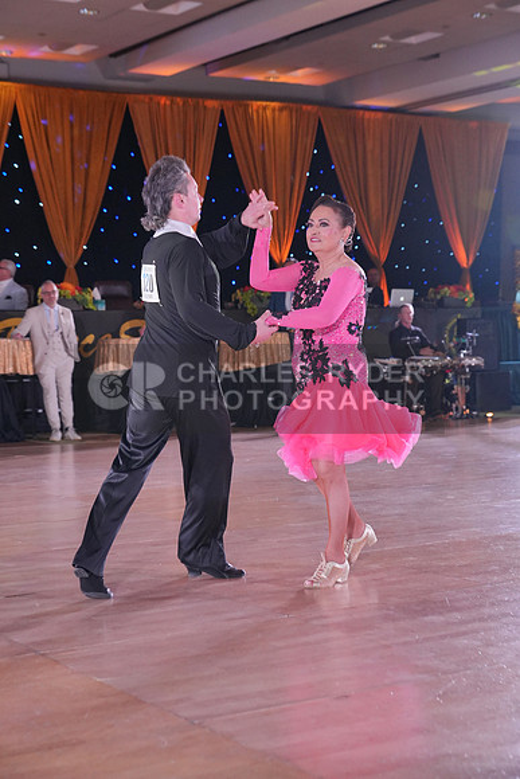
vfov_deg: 33.4
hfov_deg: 22.6
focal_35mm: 60
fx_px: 1299
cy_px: 390
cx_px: 260
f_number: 4
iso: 2500
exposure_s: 1/400
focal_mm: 60
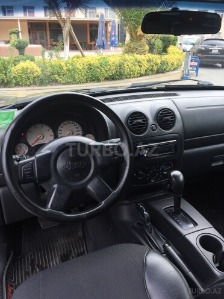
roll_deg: -0.8
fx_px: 250
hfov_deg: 48.2
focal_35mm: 29
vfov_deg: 61.7
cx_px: 112
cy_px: 150
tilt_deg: -22.2
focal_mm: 4.15
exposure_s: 1/275
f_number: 2.2
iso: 32
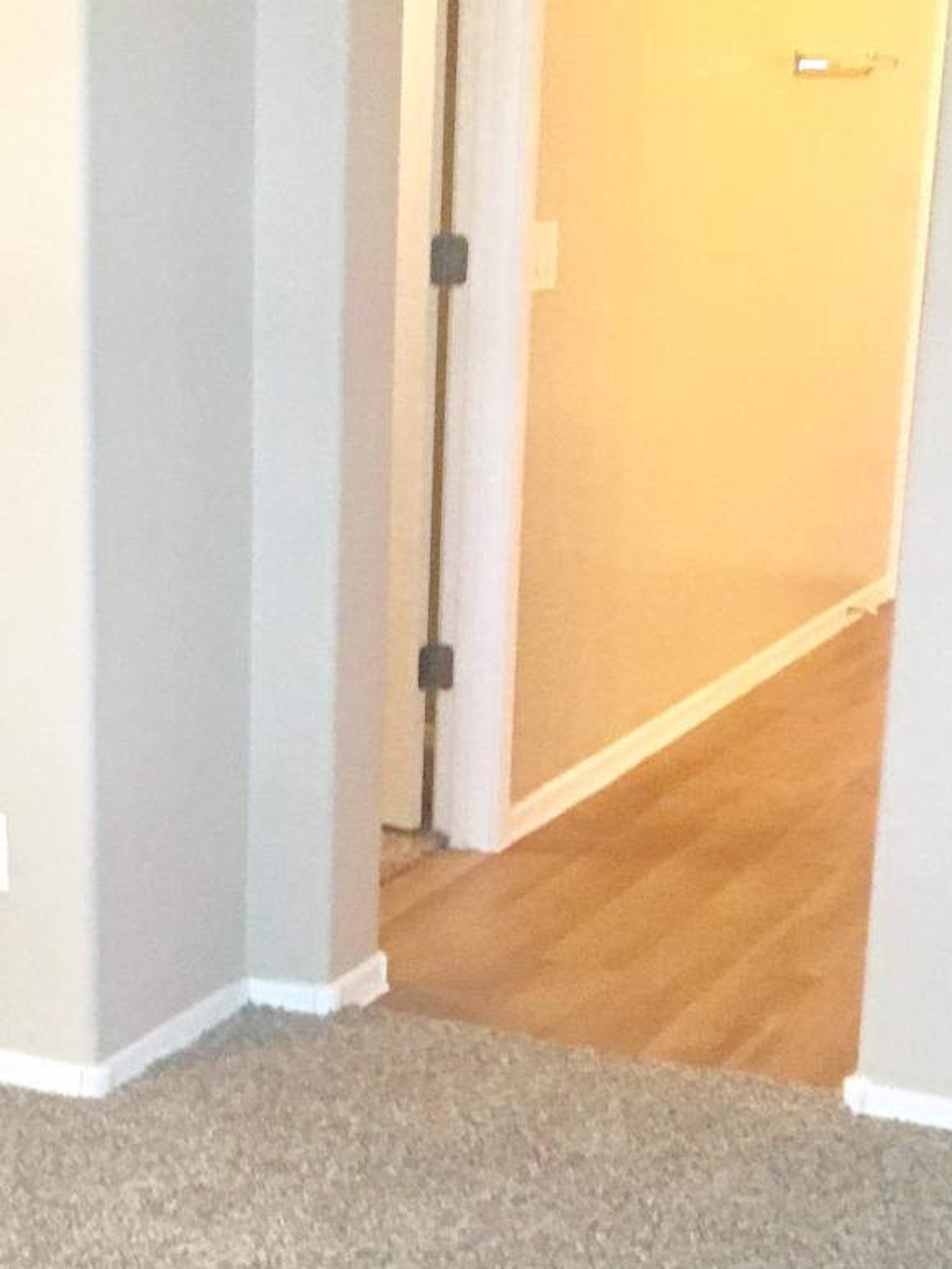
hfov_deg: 19.6
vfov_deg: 25.7
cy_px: 960
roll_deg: +0.7
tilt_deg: -15.7
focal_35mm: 75
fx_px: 2749
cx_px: 364
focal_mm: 4.15
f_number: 2.2
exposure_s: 1/30
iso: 160
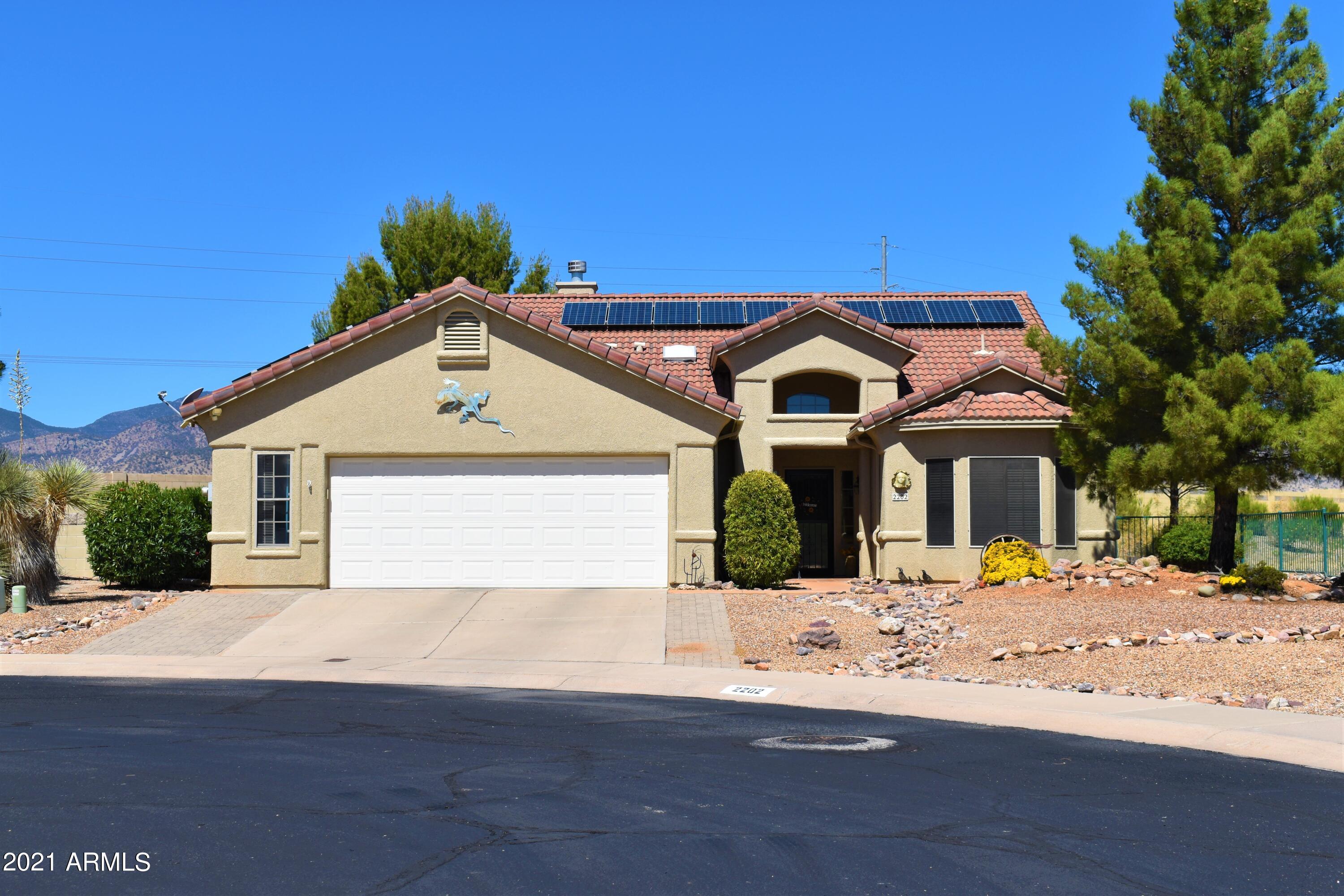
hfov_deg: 41.1
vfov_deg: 28.1
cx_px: 672
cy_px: 448
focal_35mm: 48
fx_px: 1792
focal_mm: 32
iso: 100
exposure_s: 1/400
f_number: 10
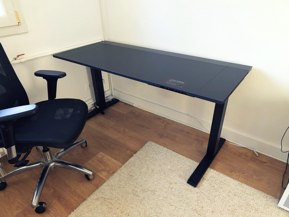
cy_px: 108
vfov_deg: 56.9
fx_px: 201
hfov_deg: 71.5
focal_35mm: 24
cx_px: 144
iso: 561
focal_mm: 6.9
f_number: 1.7
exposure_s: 1/428
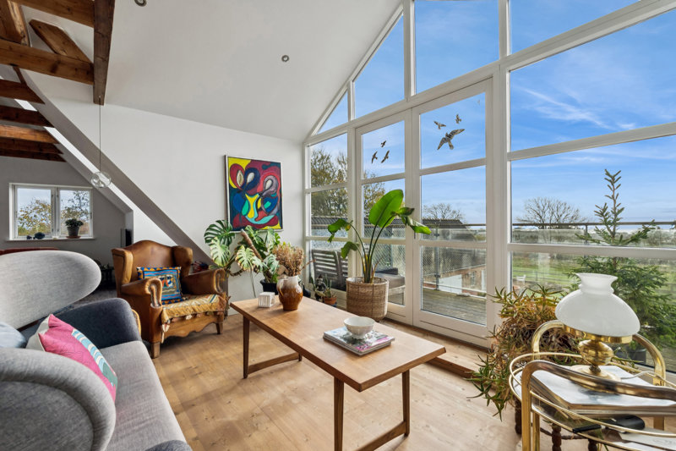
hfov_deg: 95.0
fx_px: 310
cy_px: 226
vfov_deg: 72.0
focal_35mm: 16
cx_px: 338
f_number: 8
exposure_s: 1/1000
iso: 200
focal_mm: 16.5
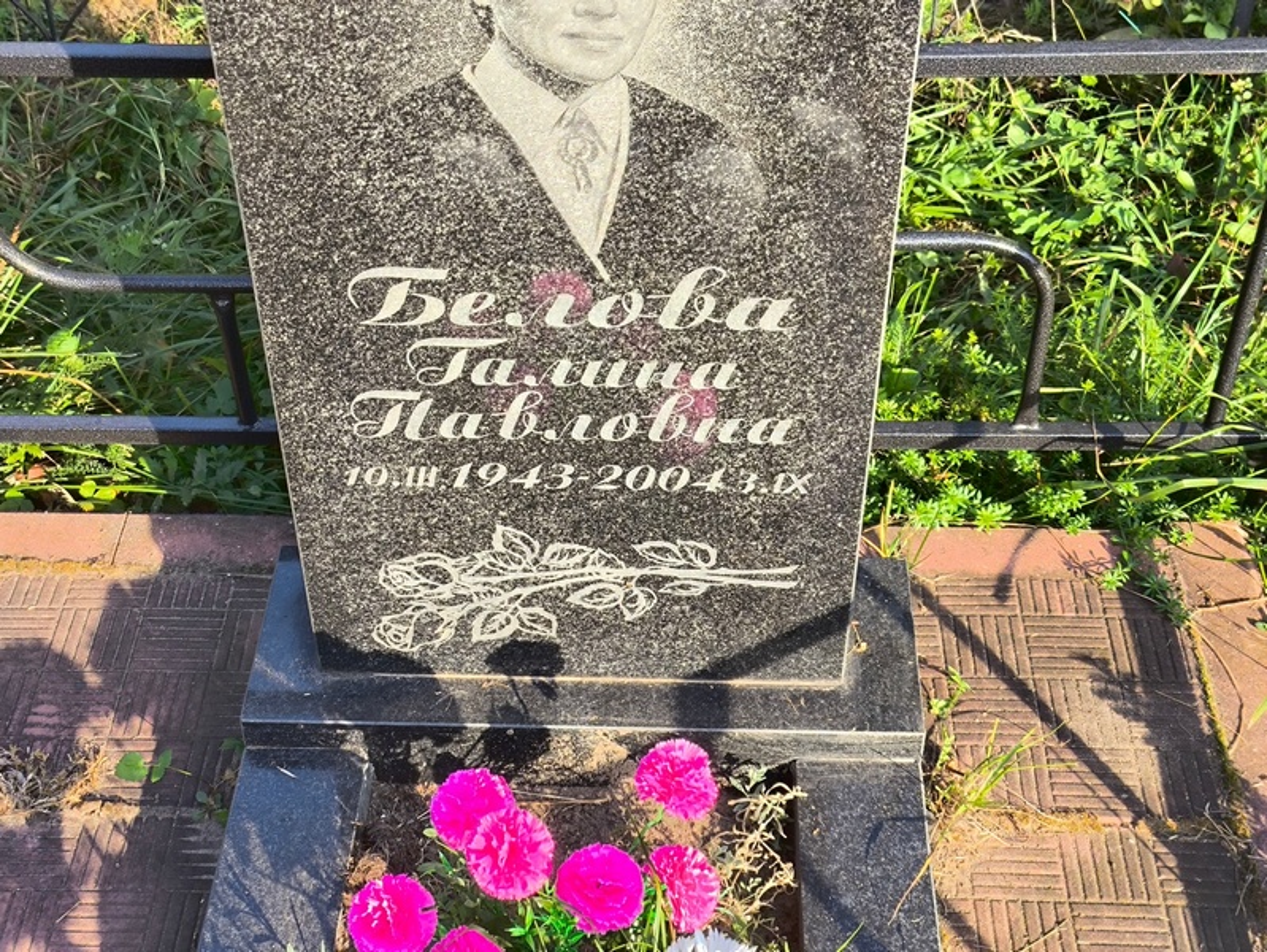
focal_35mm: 50
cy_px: 476
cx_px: 634
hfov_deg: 38.2
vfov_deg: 29.1
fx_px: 1831
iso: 50
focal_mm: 4.71
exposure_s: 1/411
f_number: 1.7
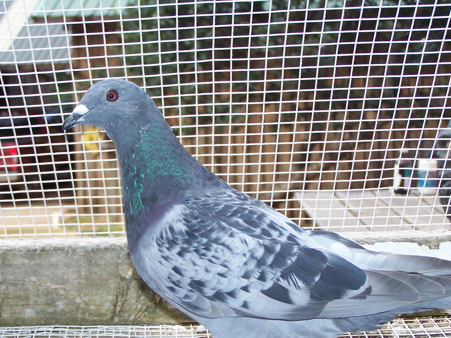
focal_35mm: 96
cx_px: 246
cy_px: 208
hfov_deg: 20.4
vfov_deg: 15.4
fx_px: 1251
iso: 64
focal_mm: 10.7
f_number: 3.2
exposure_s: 1/320
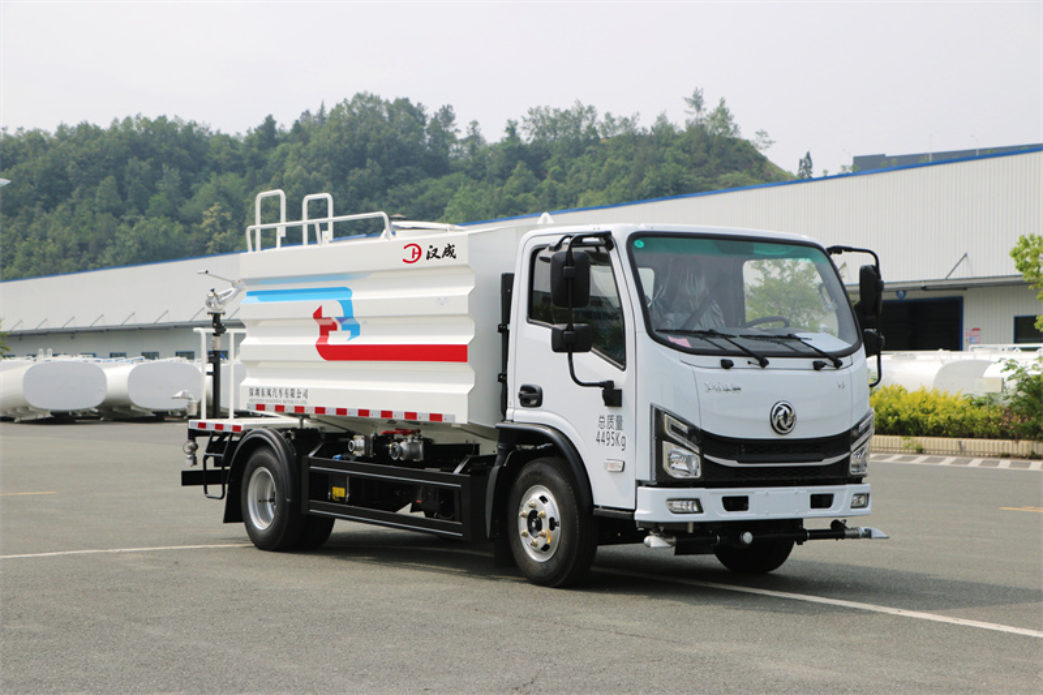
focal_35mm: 38
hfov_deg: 50.7
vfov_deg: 35.0
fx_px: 1101
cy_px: 348
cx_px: 522
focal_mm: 38
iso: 100
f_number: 3.2
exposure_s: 1/1000
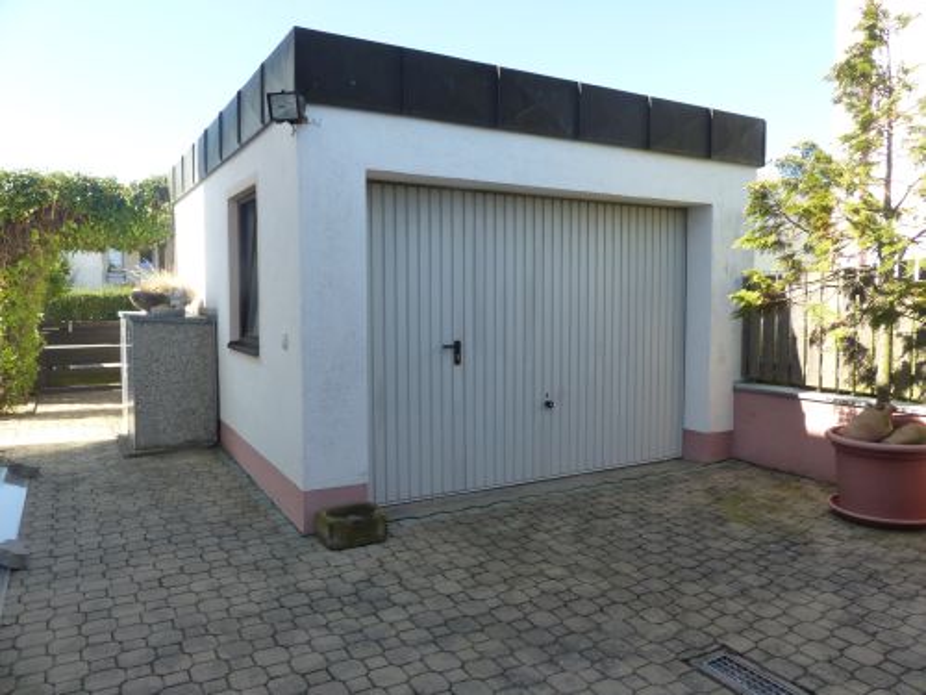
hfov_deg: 69.4
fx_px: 669
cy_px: 348
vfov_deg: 54.9
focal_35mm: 25
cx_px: 463
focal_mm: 4.5
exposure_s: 1/160
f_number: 4
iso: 160
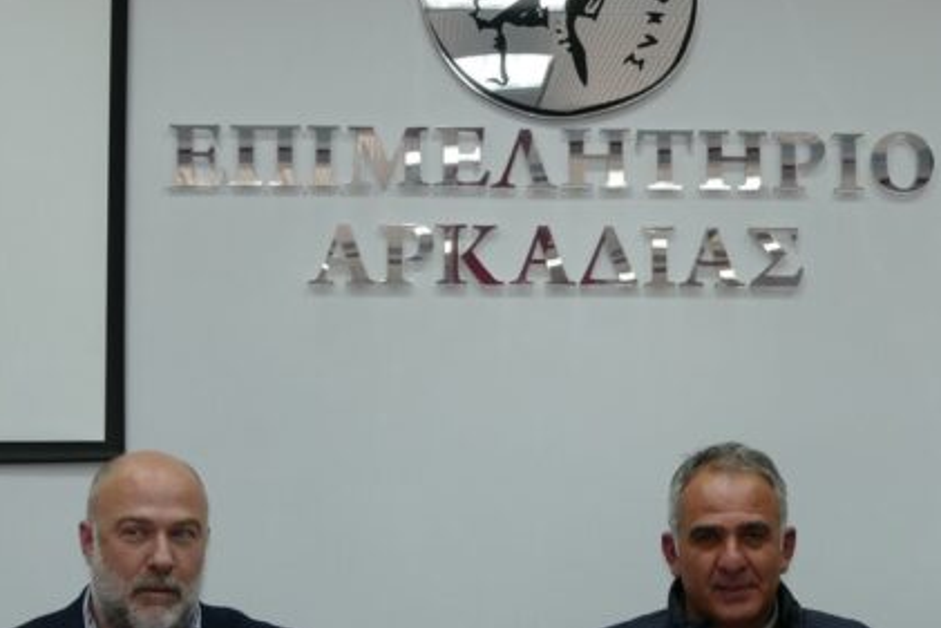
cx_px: 601
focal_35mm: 73
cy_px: 378
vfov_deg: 18.7
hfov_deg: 27.6
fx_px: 1909
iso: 200
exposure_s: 1/60
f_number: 3.2
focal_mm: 14.76
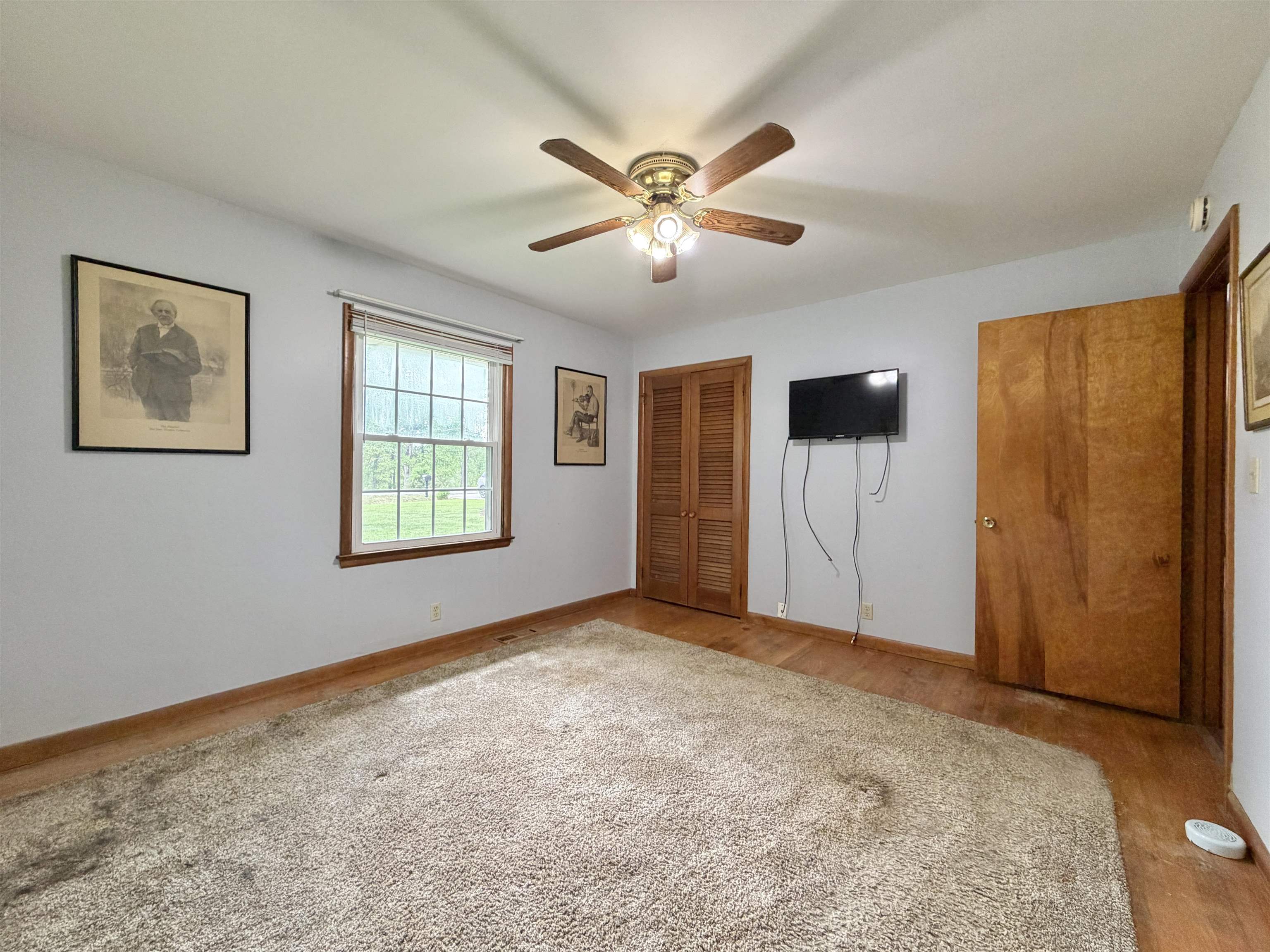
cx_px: 635
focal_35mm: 14
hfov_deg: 102.1
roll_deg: +0.1
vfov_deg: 85.7
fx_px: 514
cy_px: 476
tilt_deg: -0.4
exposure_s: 1/60
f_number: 2.2
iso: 250
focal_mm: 2.22
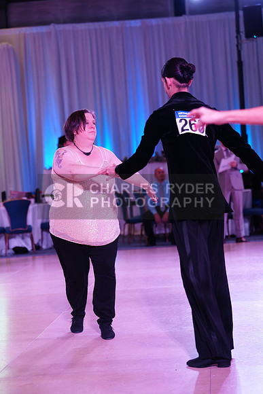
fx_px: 865
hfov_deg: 17.3
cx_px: 132
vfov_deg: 25.7
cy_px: 197
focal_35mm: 79
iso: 1600
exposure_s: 1/400
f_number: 2.8
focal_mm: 79
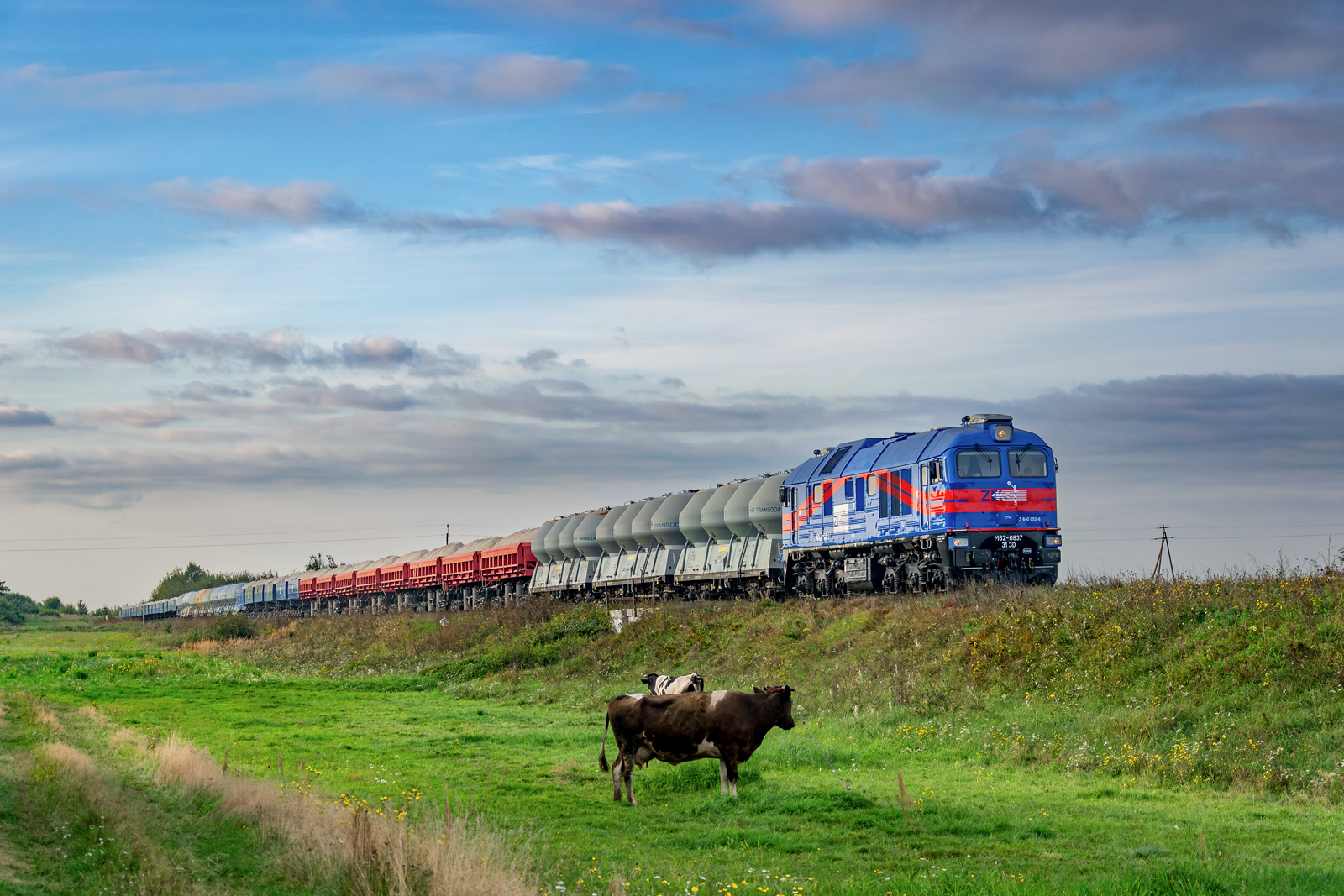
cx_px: 672
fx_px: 2800
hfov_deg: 27.0
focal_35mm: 75
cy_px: 448
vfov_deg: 18.2
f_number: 6.3
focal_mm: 50
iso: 200
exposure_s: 1/640
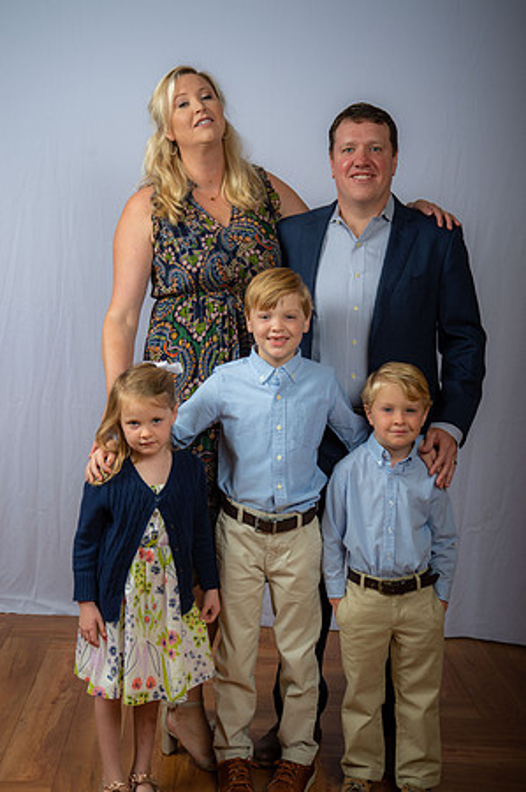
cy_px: 396
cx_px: 263
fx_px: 1208
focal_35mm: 55
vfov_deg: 36.3
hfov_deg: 24.6
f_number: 6.3
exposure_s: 1/200
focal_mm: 55
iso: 250
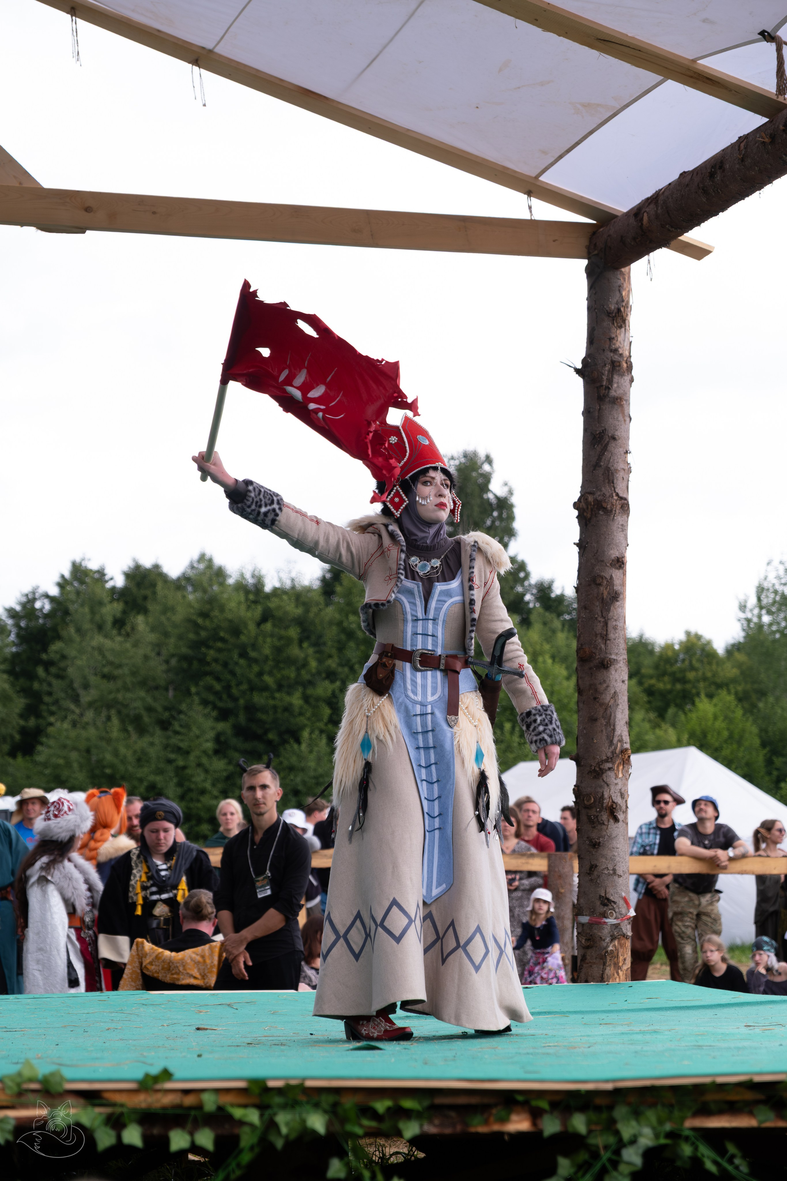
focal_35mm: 77
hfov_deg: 17.7
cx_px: 394
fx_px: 2525
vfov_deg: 26.3
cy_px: 590
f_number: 3.6
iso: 500
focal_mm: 51.6
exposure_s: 1/1600
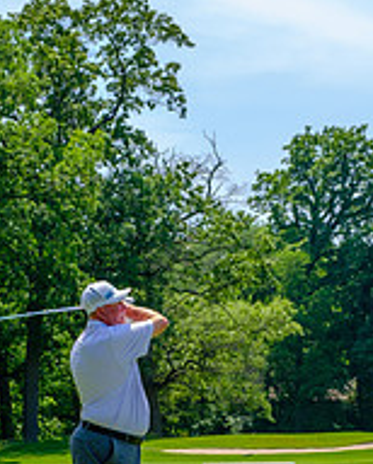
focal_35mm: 134
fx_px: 1846
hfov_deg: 11.5
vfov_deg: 14.2
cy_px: 406
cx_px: 155
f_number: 6.4
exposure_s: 1/250
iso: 200
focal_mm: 40.7
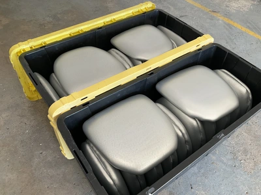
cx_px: 130
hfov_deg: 61.7
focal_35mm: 29
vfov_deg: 48.2
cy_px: 98
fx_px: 219
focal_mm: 3
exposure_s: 1/60
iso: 50
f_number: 1.8
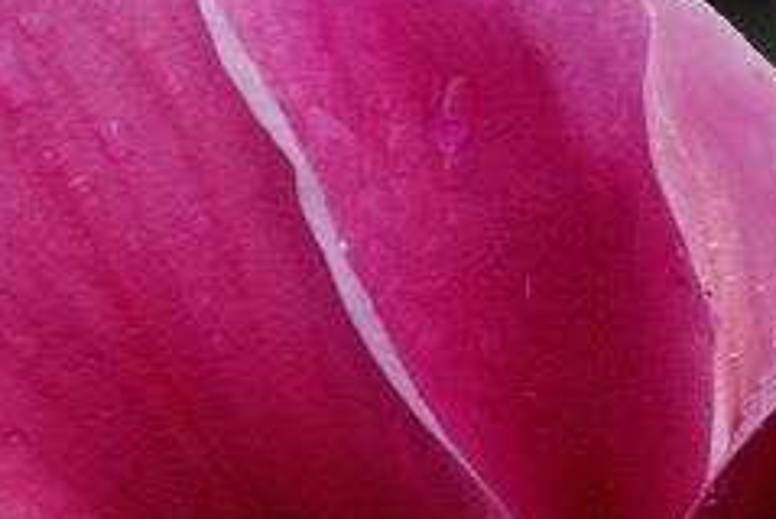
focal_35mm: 752
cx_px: 951
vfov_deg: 1.8
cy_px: 362
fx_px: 16229
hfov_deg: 2.7
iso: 500
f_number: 8
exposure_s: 1/200
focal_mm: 150
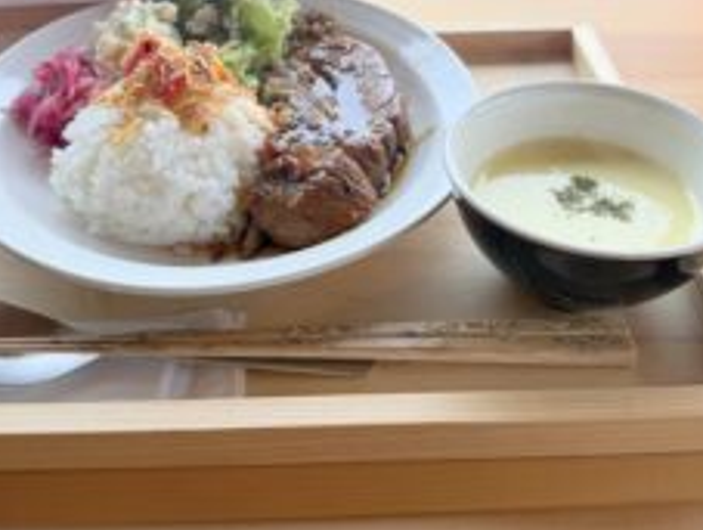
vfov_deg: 37.3
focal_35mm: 38
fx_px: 773
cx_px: 334
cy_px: 167
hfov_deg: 48.9
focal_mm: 6.76
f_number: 1.78
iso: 50
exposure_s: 1/128
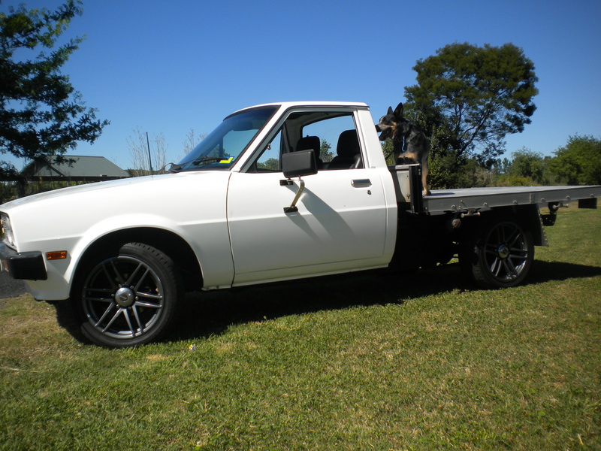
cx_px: 300
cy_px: 226
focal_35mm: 35
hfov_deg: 52.6
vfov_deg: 40.7
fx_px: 608
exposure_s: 1/926
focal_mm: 6.3
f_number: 4.6
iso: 80
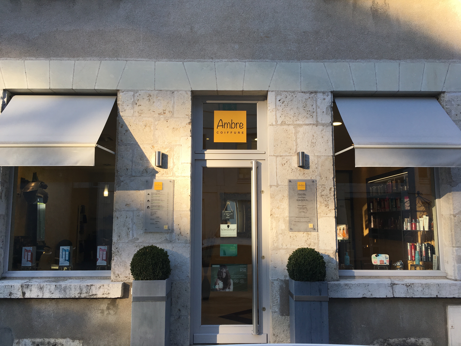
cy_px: 173
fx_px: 386
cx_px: 230
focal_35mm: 29
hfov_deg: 61.7
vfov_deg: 48.2
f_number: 2.2
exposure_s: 1/382
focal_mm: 4.15
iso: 25
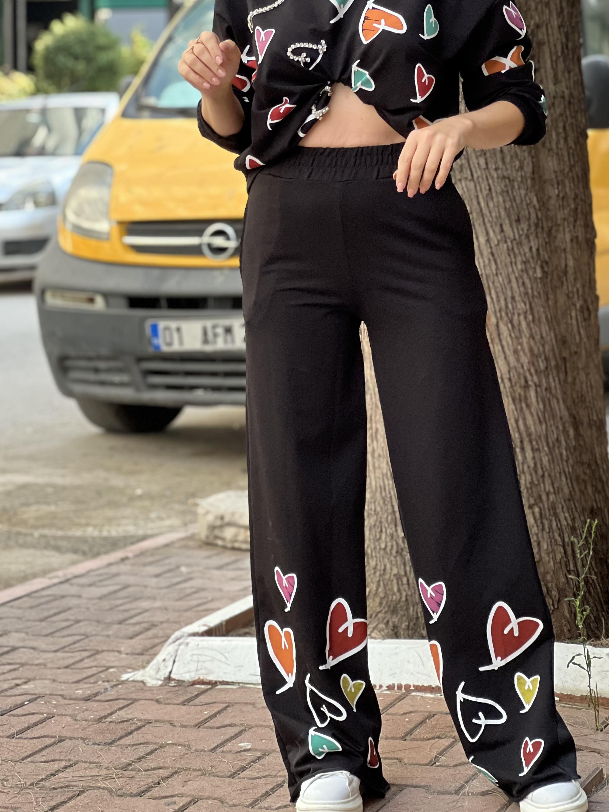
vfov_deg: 19.0
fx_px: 2416
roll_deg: -0.5
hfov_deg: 14.3
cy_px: 273
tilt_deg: -3.3
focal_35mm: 103
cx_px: 400
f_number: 2.8
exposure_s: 1/121
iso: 80
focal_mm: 9
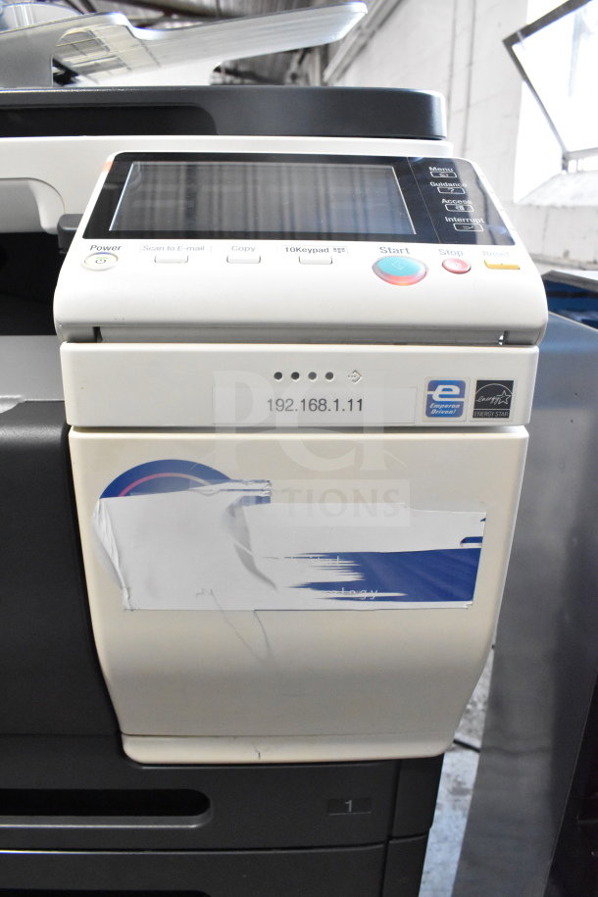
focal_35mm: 27
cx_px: 299
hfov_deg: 47.9
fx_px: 673
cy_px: 448
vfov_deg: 67.4
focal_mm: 18
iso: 6400
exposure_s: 1/250
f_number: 8
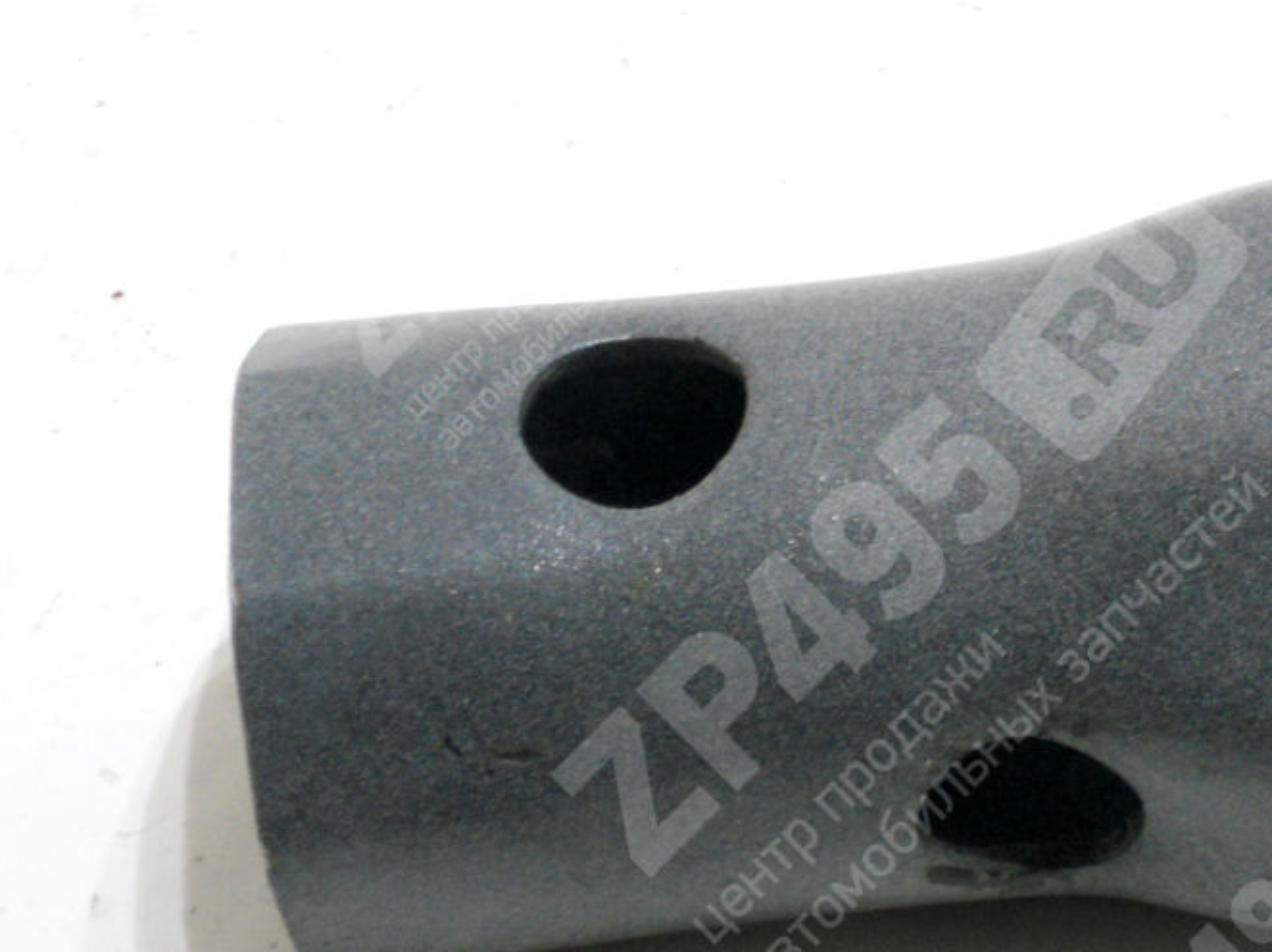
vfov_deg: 10.7
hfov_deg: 14.2
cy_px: 566
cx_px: 917
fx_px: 5106
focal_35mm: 139
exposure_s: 1/20
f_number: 5.4
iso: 400
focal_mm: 16.5
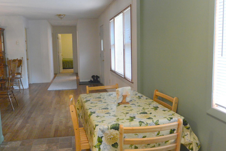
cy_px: 76
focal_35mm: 35
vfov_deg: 37.9
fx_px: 220
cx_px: 113
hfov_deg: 54.4
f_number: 4
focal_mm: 13.1
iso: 400
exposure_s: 1/60
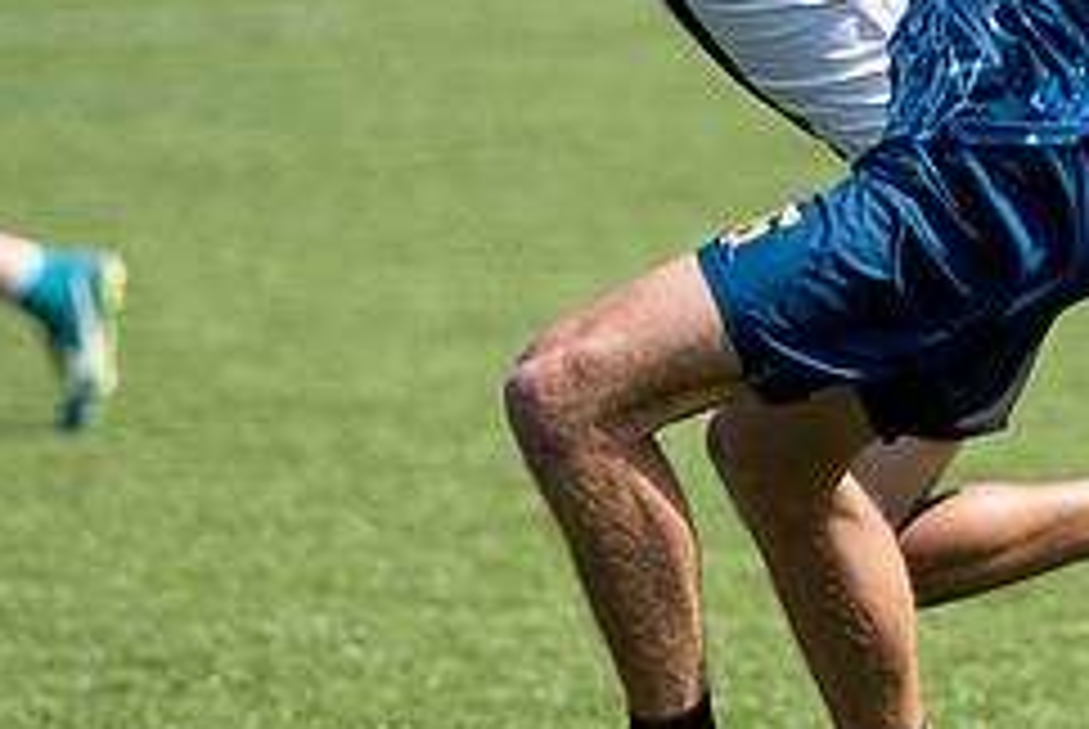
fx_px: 21200
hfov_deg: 2.9
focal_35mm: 700
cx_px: 999
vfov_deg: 2.0
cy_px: 70
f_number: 3.2
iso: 160
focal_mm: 195
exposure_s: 1/2000
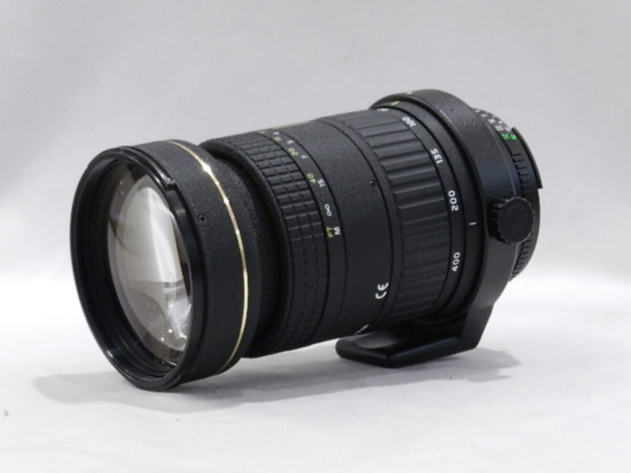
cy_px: 236
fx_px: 2643
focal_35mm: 145
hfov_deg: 13.6
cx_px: 316
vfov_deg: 10.2
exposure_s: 1/40
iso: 800
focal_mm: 25.7
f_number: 5.1
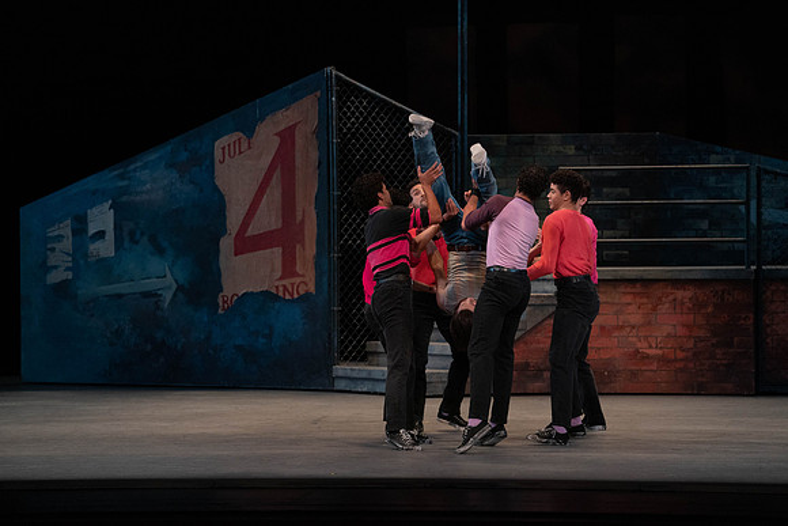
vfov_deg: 8.0
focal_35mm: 171
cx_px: 394
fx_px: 3744
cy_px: 263
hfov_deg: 12.0
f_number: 4.5
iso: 3200
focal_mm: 171
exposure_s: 1/400
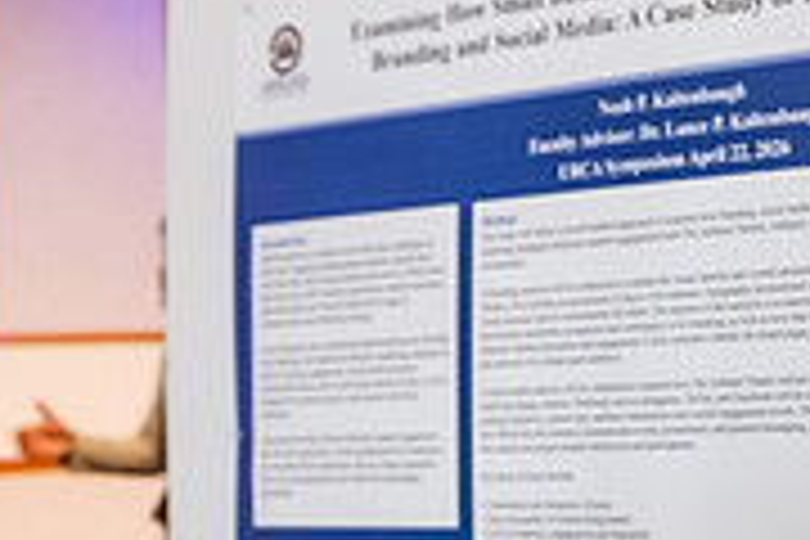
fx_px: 2317
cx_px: 968
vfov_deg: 13.2
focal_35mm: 103
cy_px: 511
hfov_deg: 18.8
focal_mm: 32
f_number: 3.5
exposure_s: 1/200
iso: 3200
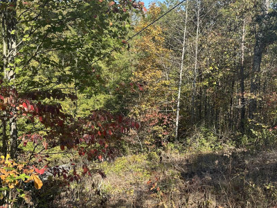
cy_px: 122
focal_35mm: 40
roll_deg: -1.8
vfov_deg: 35.9
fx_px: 320
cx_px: 74
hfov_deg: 45.4
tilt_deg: -8.5
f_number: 1.78
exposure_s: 1/1119
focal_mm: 6.86
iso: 80
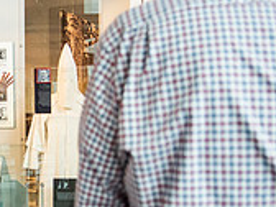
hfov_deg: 27.2
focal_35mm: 67
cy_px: 106
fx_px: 534
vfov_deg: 21.9
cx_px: -6
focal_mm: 20
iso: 1600
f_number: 2.8
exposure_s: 1/160
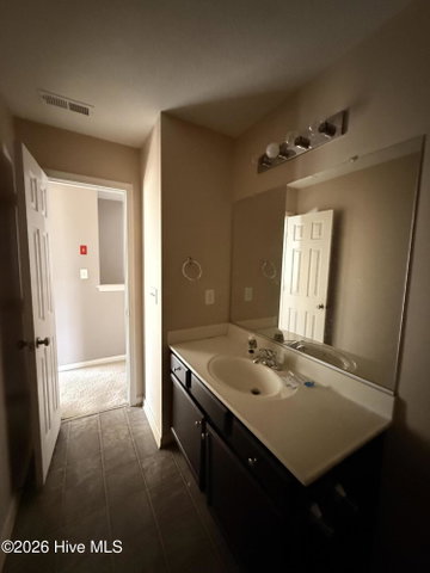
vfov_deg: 102.1
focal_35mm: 14
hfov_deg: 85.7
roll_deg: -1.5
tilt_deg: -5.1
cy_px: 286
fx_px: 232
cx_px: 215
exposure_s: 1/40
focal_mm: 2.22
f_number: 2.2
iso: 1250
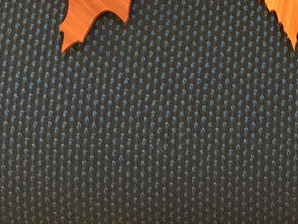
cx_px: 346
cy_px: -113
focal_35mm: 89
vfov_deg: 15.3
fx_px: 766
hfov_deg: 20.7
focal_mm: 4.15
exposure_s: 1/20
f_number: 2.2
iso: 200
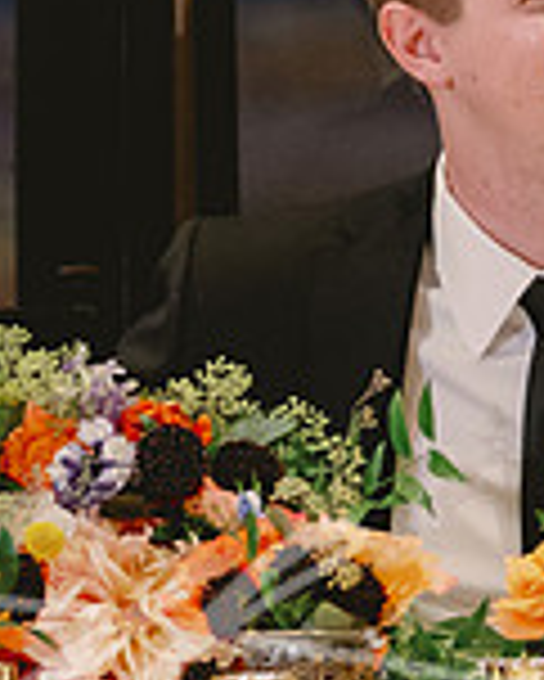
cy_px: 263
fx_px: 19381
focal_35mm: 964
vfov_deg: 2.0
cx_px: 108
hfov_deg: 1.6
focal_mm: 178
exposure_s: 1/60
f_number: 2.8
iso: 3200
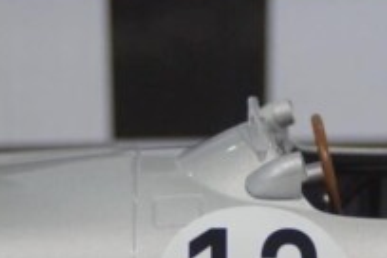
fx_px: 1660
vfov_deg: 8.8
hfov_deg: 13.3
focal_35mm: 154
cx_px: 258
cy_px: 237
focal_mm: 35
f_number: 4
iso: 2000
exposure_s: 1/160
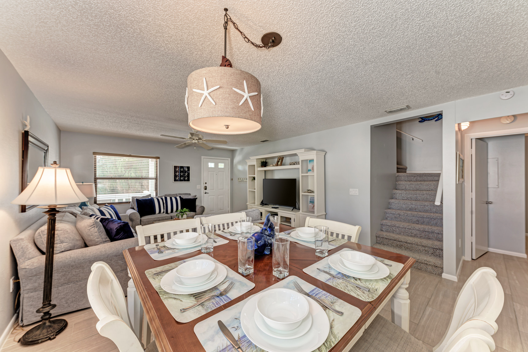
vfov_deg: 85.4
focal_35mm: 13
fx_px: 191
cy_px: 176
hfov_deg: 108.3
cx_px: 264
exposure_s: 1/5
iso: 100
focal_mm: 13
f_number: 8
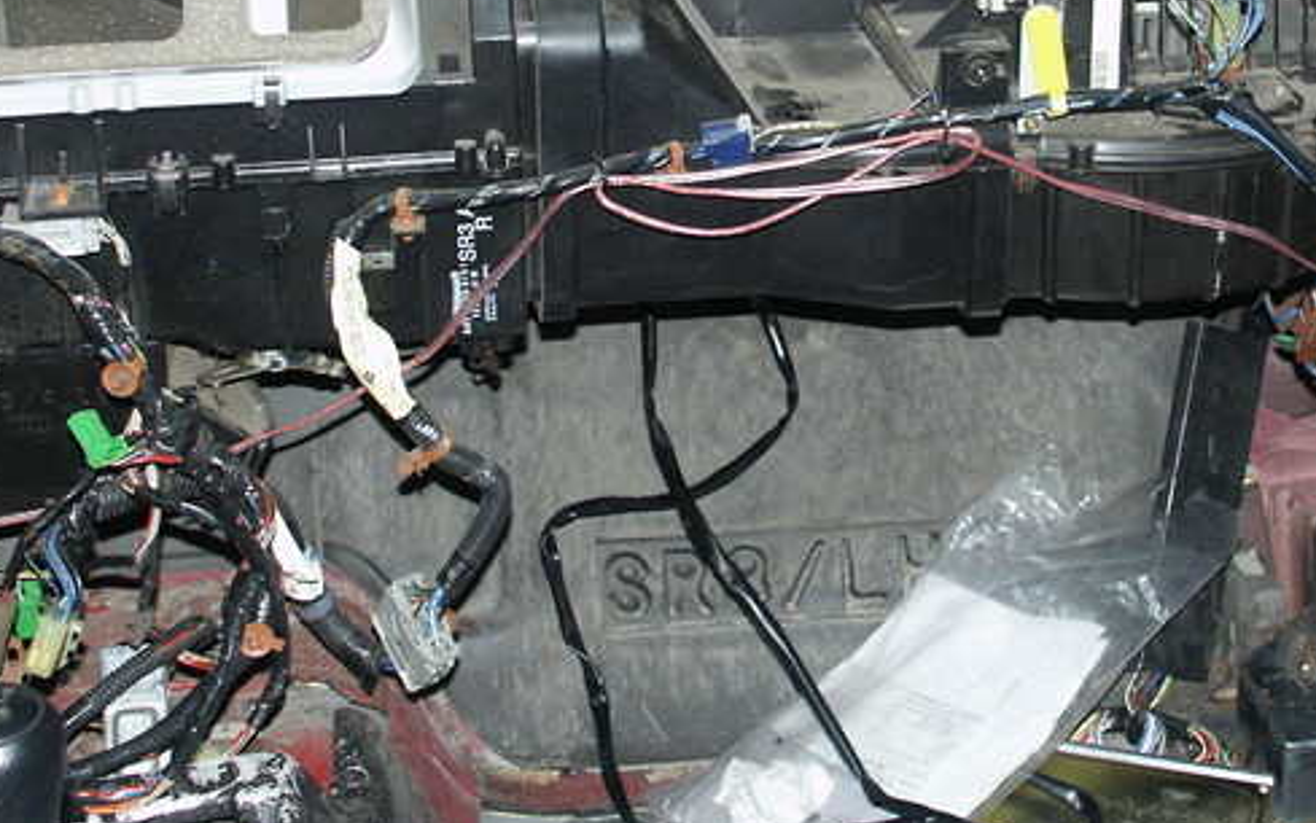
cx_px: 799
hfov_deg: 26.4
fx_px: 2798
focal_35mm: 78
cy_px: 183
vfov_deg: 16.6
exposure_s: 1/45
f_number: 3.5
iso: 200
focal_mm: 11.57
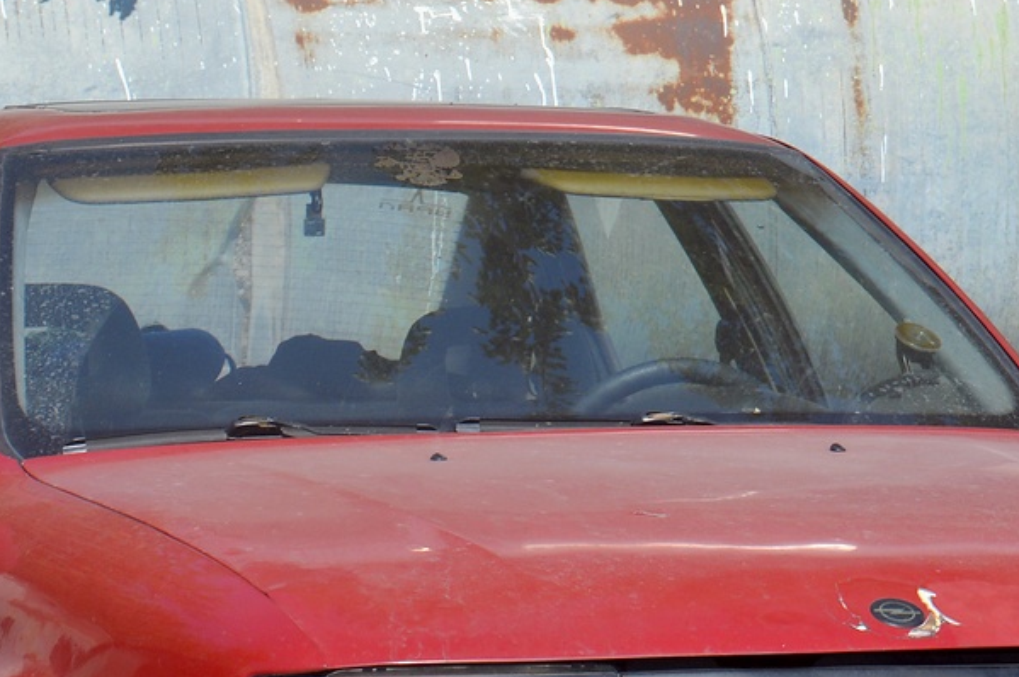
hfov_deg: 8.8
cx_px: 585
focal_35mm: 233
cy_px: 577
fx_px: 6588
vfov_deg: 5.9
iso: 100
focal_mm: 62
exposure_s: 1/250
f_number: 8
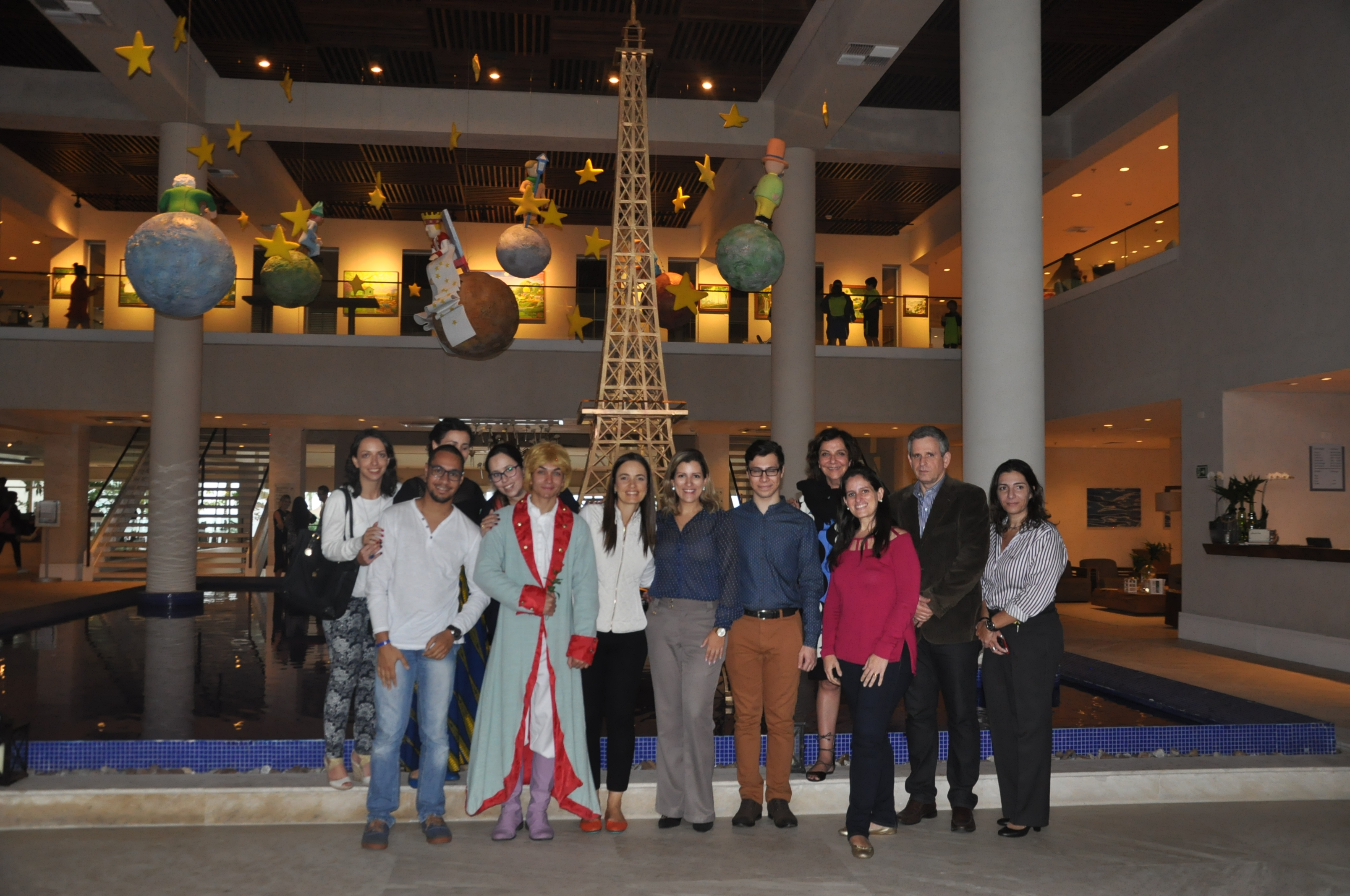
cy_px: 448
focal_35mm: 32
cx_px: 675
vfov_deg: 41.6
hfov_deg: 59.6
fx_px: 1180
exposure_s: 1/60
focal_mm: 21
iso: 800
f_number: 4
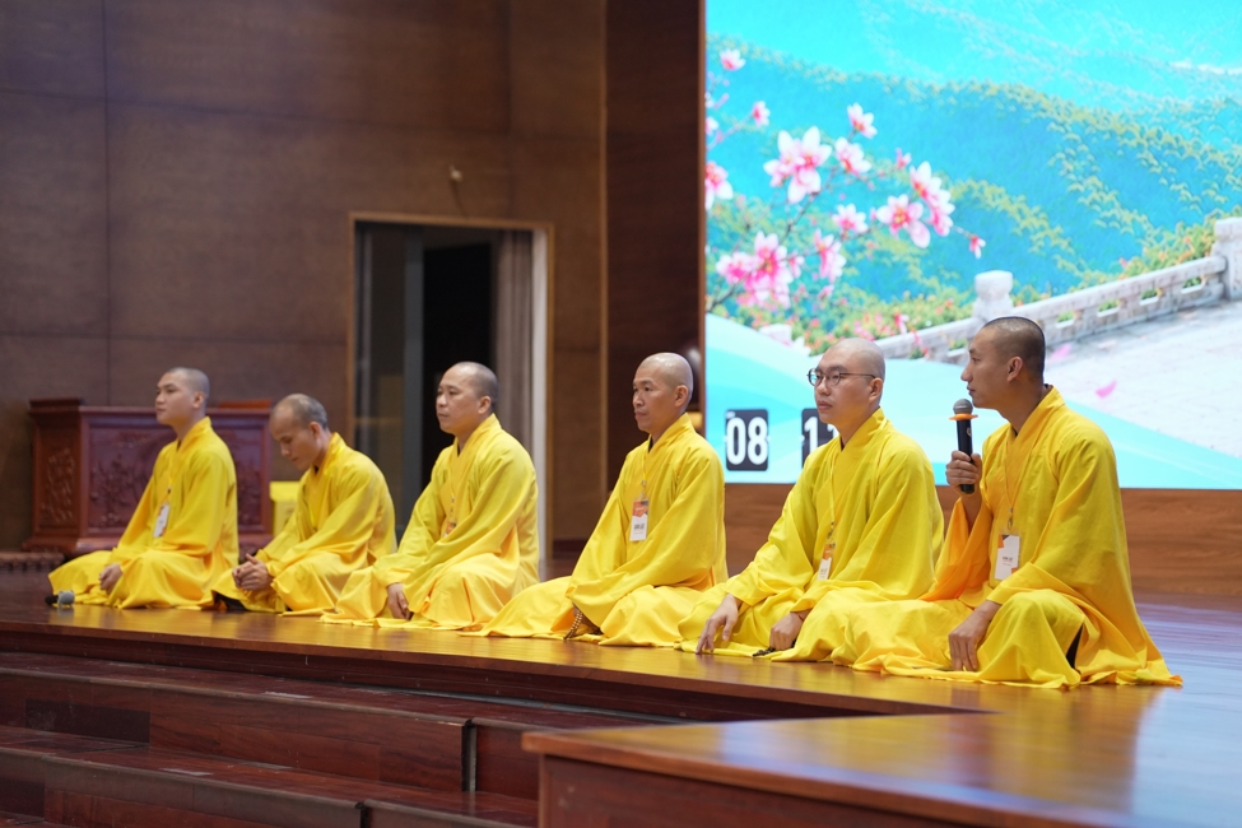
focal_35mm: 93
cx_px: 621
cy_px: 414
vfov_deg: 14.7
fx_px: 3208
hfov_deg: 21.9
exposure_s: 1/200
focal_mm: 93
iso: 2500
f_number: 2.8
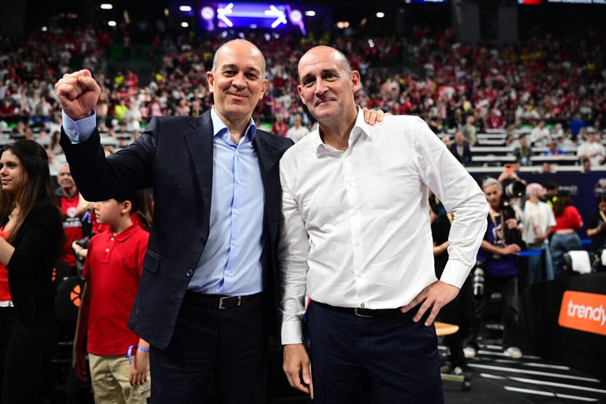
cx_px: 303
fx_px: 589
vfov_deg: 37.9
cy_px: 202
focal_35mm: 35
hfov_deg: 54.4
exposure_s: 1/500
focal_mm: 35
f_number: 2.8
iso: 2500
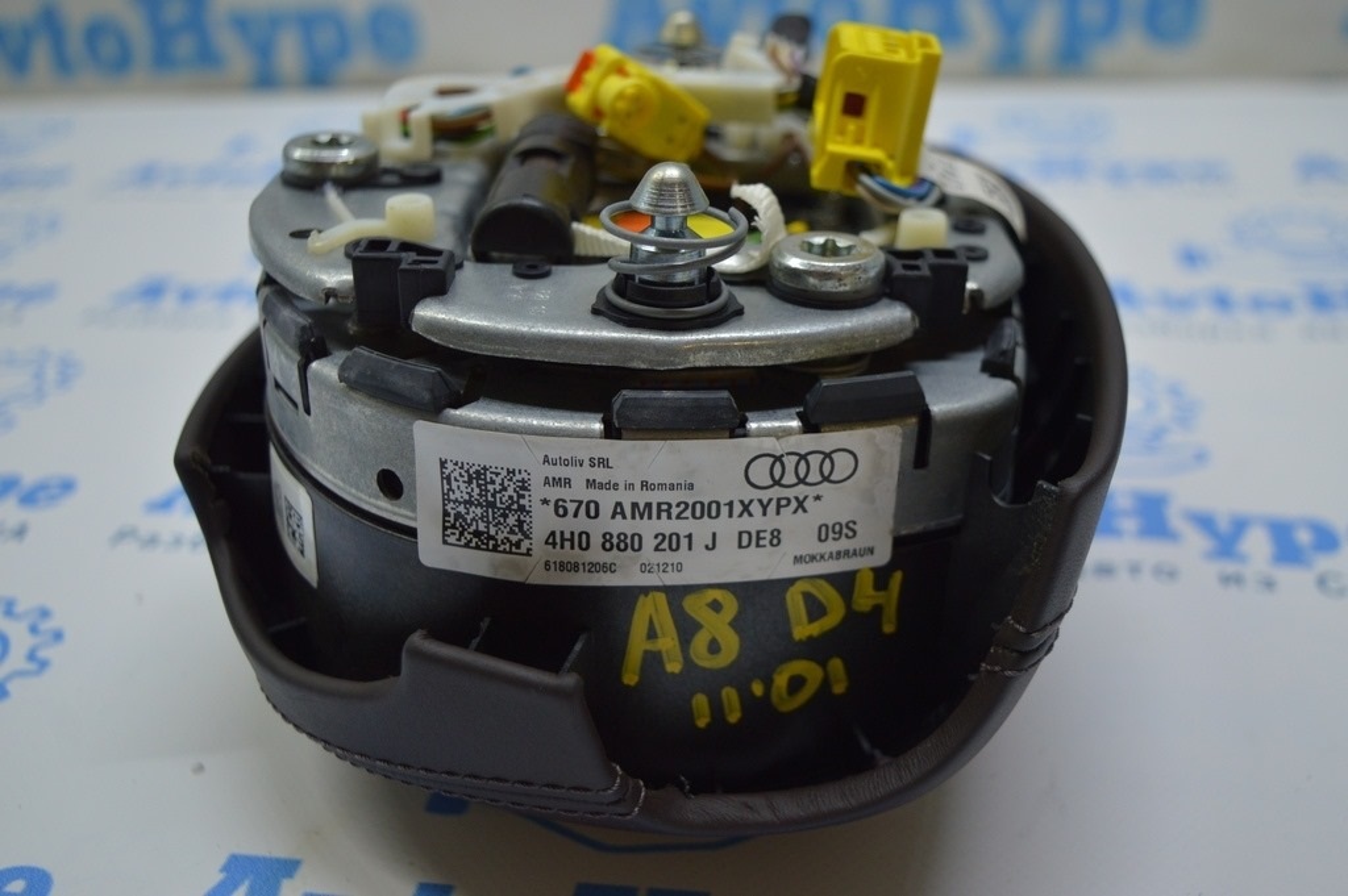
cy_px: 448
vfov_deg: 33.0
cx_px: 674
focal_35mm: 40
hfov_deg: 48.0
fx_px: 1515
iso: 400
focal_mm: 27
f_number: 4
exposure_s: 1/100
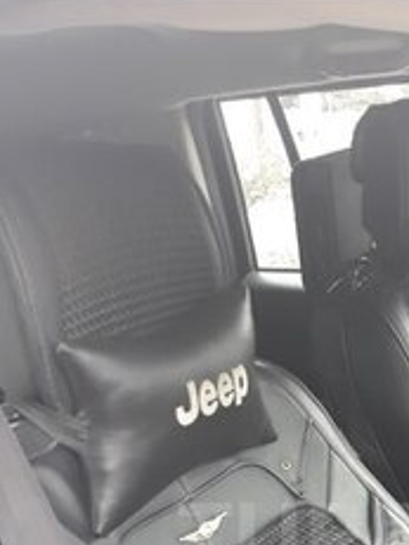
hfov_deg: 24.0
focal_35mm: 58
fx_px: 915
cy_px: 538
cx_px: 421
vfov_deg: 31.0
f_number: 1.7
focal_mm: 3.71
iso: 80
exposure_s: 1/50
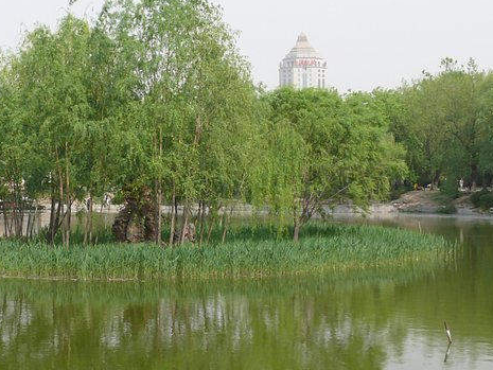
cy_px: 200
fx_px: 1097
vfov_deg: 19.1
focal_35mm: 77
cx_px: 141
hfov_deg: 25.1
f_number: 5.6
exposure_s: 1/200
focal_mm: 7.4
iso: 100
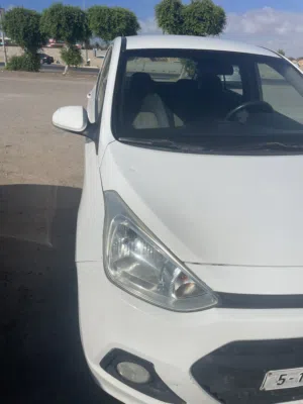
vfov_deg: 67.3
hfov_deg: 53.1
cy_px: 202
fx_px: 303
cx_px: 152
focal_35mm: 26
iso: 32
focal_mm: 4.2
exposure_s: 1/9804
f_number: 1.6
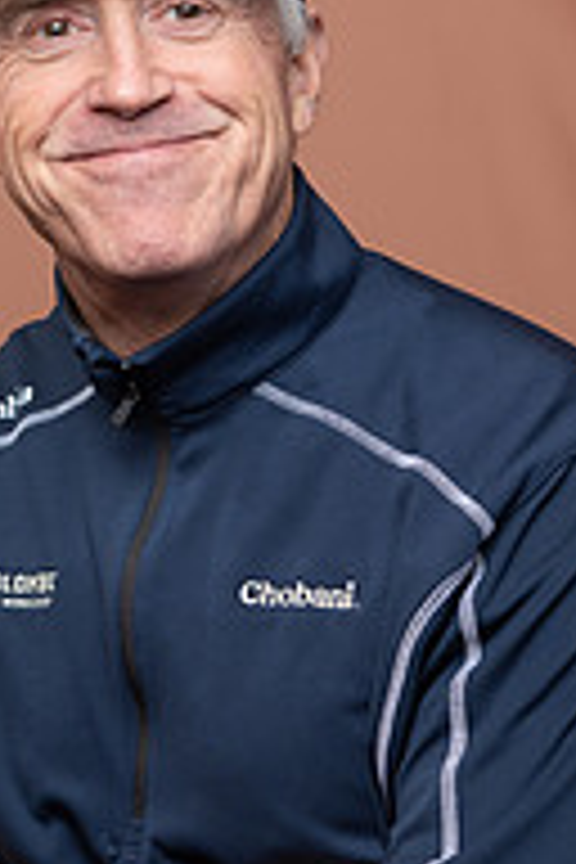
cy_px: 562
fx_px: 3480
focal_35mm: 145
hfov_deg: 9.5
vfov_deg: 14.1
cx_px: 162
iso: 320
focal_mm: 62
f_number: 4
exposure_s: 1/160
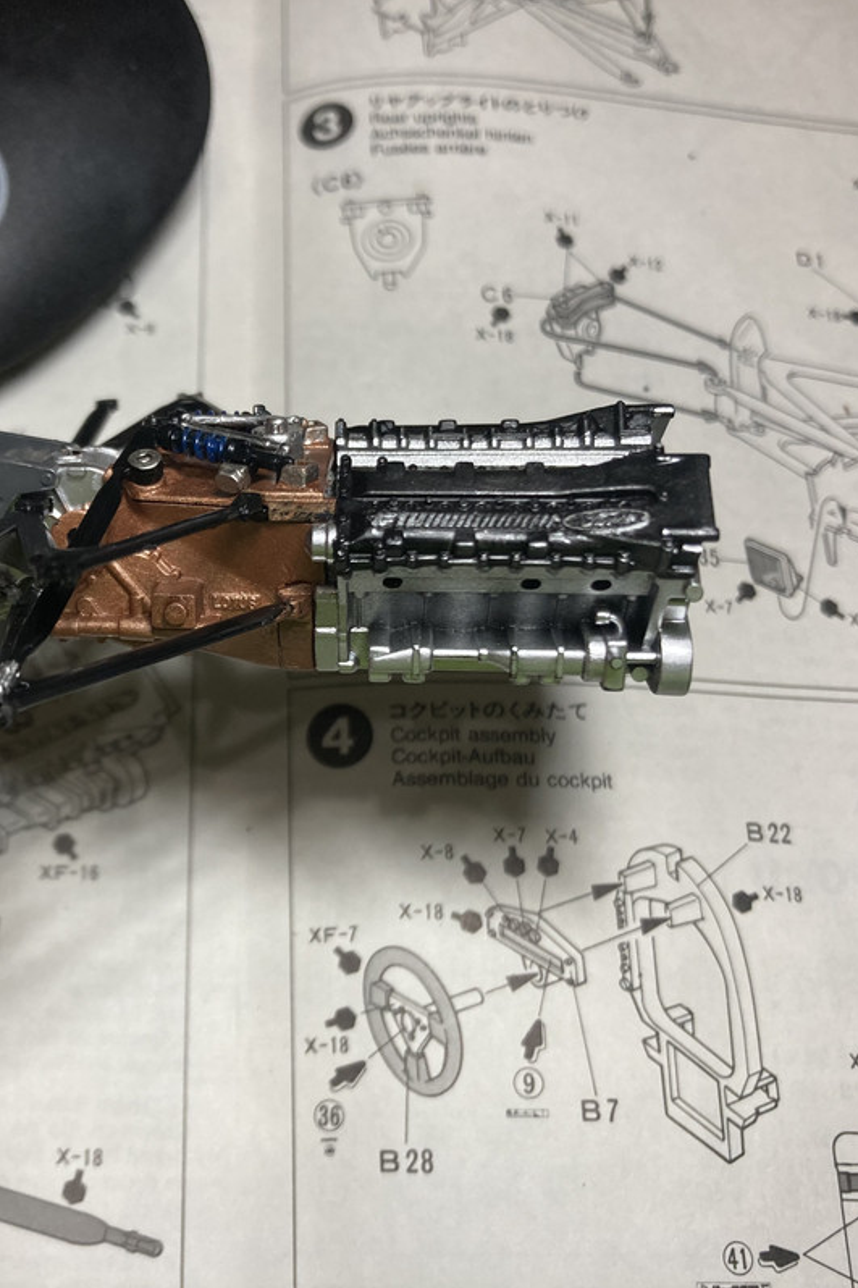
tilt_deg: -68.2
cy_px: 643
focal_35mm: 39
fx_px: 1395
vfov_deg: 49.6
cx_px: 242
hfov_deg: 33.7
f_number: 1.8
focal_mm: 3.99
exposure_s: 1/60
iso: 80
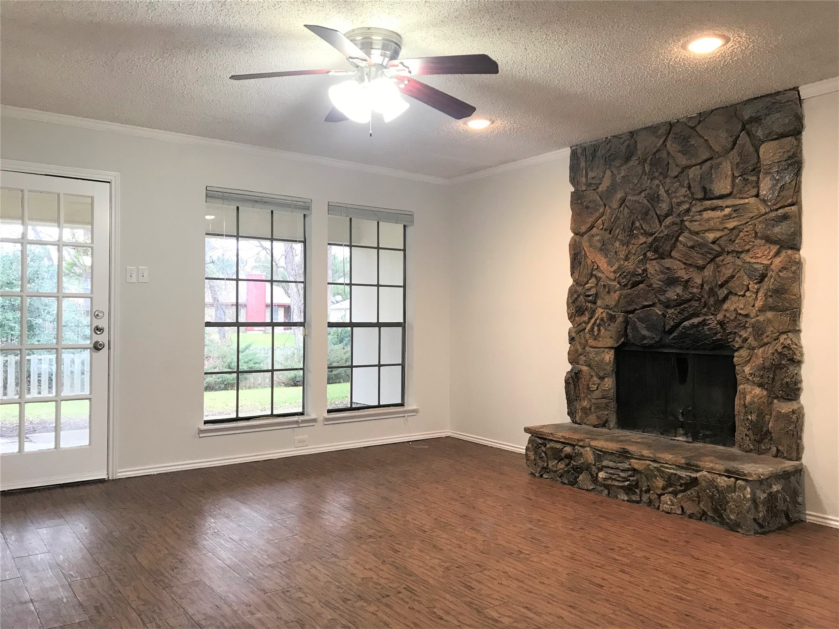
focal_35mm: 28
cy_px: 314
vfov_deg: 49.7
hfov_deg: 63.4
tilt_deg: +1.6
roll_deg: -0.1
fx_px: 679
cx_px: 420
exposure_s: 1/24
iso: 40
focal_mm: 3.99
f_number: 1.8
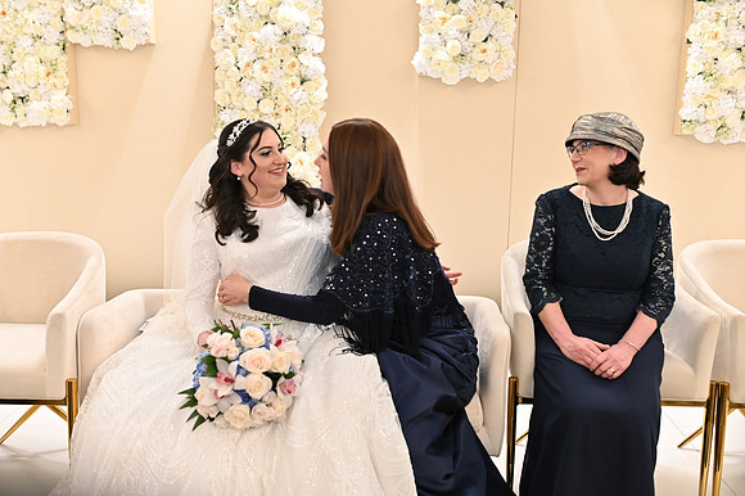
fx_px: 724
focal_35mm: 35
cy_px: 248
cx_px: 372
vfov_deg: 37.8
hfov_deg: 54.5
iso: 3200
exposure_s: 1/100
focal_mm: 35
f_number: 4
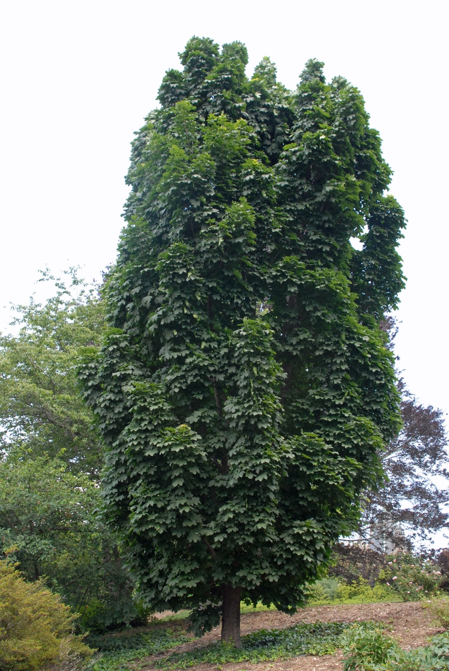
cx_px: 224
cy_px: 336
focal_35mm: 42
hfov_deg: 32.0
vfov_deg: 46.4
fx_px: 784
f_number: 6.3
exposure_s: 1/160
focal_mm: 28
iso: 400
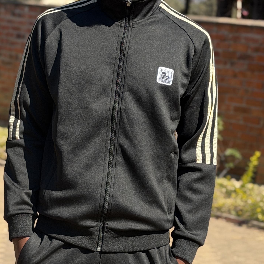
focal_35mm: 119
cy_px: 156
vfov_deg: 14.6
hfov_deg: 14.6
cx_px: 123
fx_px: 1027
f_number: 1.78
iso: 64
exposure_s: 1/2208
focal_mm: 6.76
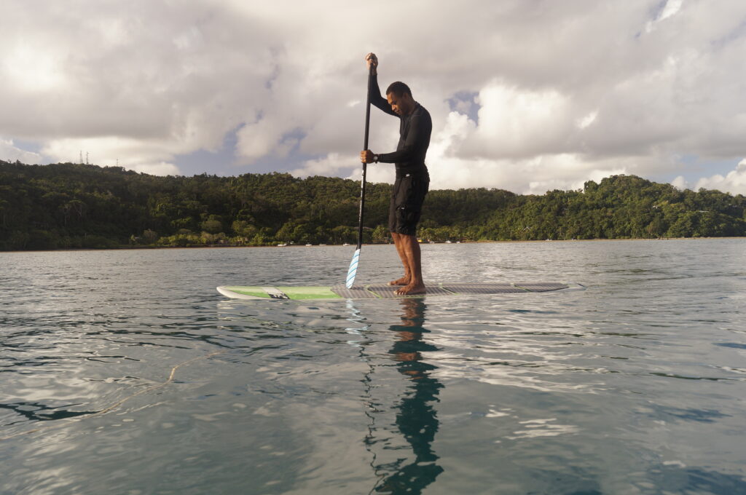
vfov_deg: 43.5
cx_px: 373
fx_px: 621
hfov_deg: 62.0
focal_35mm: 30
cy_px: 248
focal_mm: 20
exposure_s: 1/160
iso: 200
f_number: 7.1
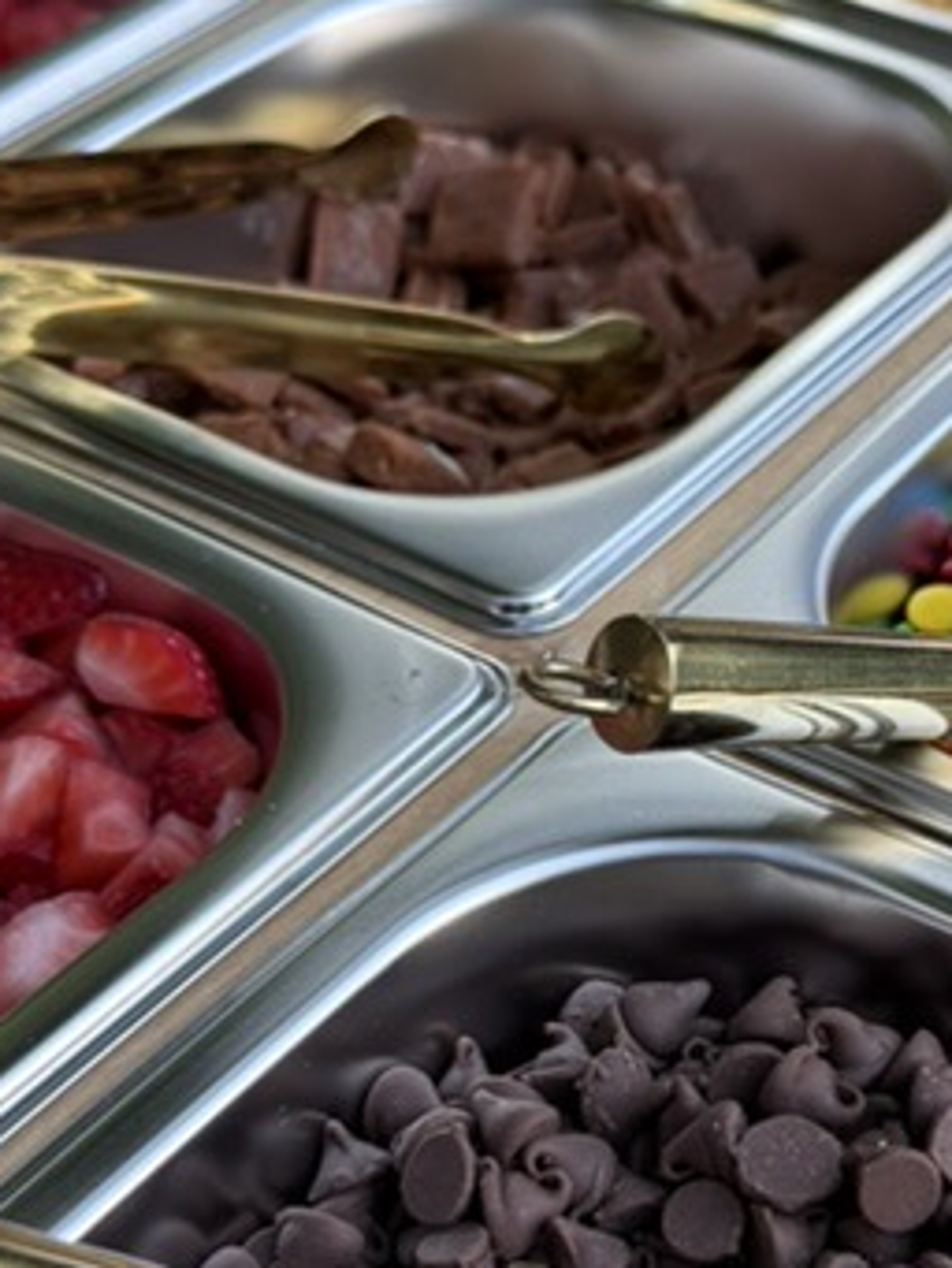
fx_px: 2639
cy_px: 710
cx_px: 721
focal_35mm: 72
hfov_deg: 20.3
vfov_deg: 27.0
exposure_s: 1/129
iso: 80
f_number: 1.78
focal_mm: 6.76
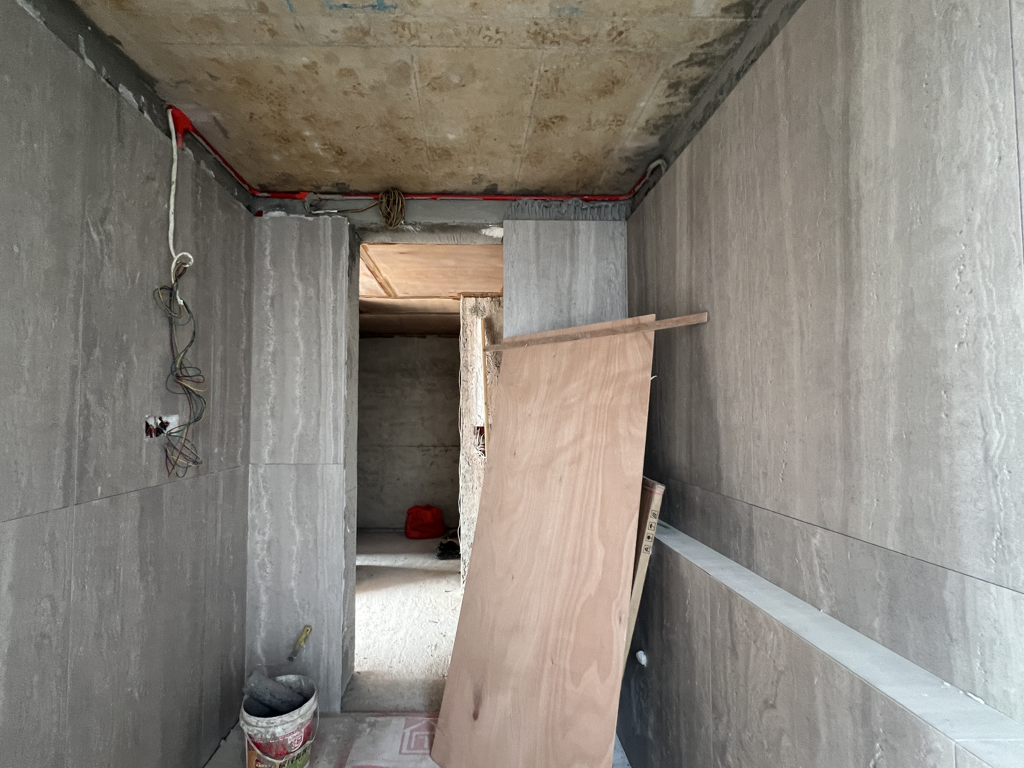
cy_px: 397
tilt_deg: +1.6
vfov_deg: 85.6
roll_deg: +0.0
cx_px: 480
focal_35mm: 14
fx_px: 414
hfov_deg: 101.9
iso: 250
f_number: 1.8
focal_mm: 1.57
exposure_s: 1/90
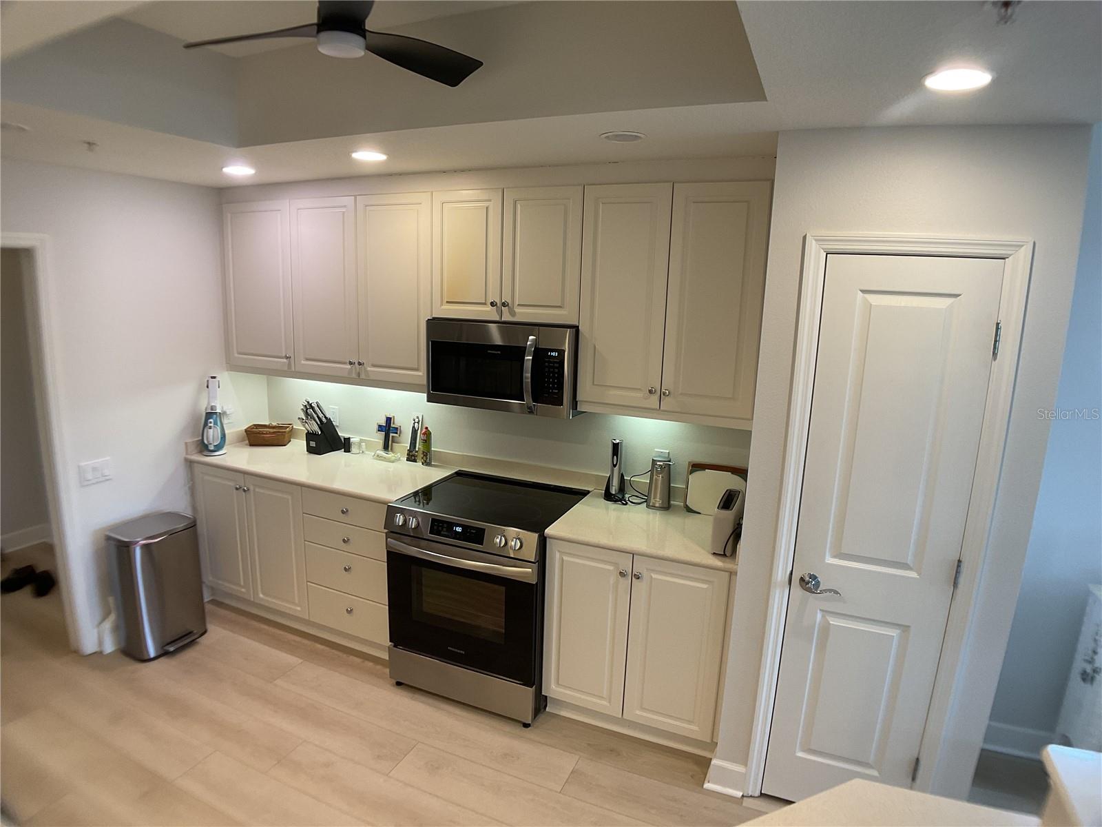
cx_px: 551
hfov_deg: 61.7
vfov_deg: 48.2
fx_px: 923
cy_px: 414
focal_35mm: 29
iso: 50
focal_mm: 3
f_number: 1.8
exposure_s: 1/60
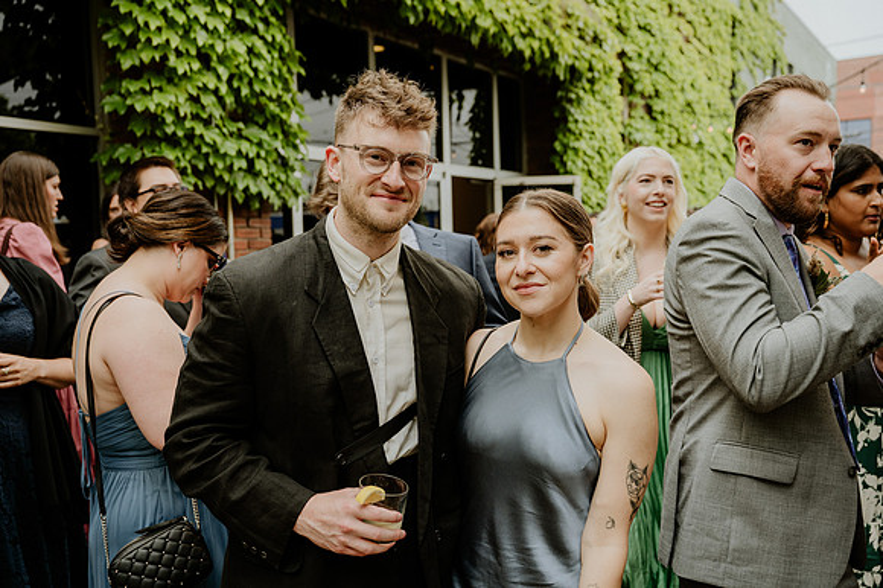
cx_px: 454
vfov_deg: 38.2
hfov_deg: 55.0
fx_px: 848
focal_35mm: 35
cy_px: 289
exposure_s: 1/200
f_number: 3.5
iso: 200
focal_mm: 33
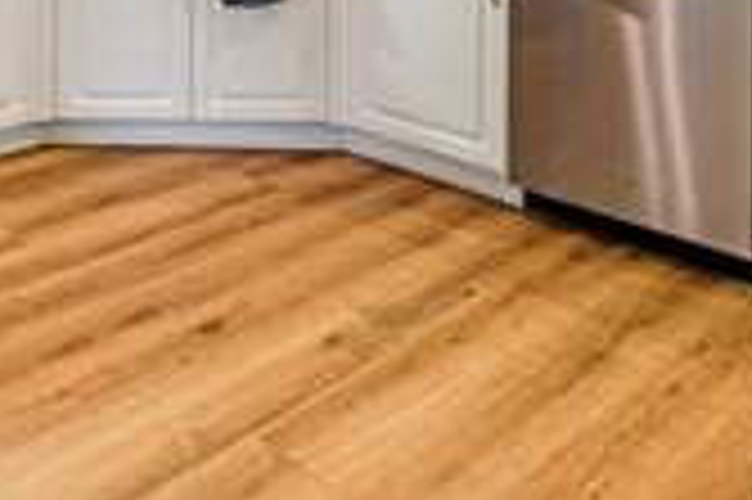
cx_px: 207
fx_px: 990
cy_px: -205
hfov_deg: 40.6
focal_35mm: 47
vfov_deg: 23.8
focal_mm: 11
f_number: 9
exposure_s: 1/60
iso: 250
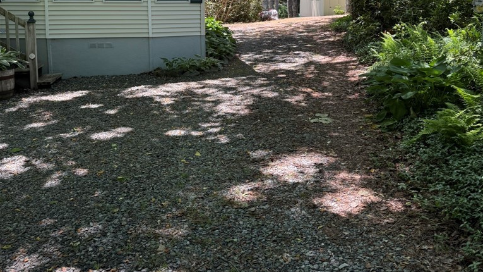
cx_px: 242
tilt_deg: -8.4
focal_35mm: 35
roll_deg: +0.2
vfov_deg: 32.8
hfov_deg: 56.6
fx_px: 448
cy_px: 54
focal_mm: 6.76
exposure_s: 1/363
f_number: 1.78
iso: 100
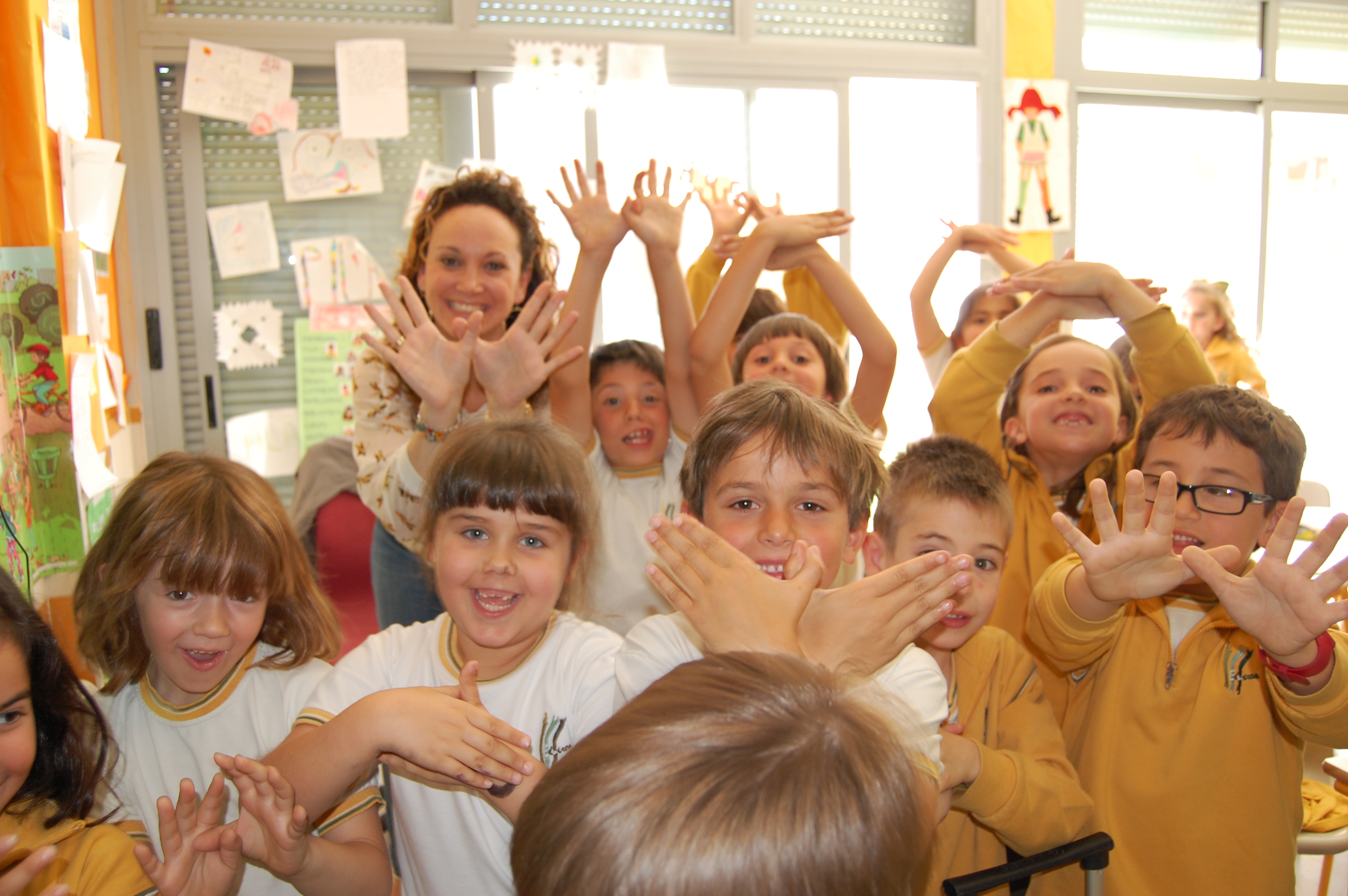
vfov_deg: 43.5
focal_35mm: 30
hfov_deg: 62.0
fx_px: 1122
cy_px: 448
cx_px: 674
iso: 400
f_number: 3.8
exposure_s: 1/60
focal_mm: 20
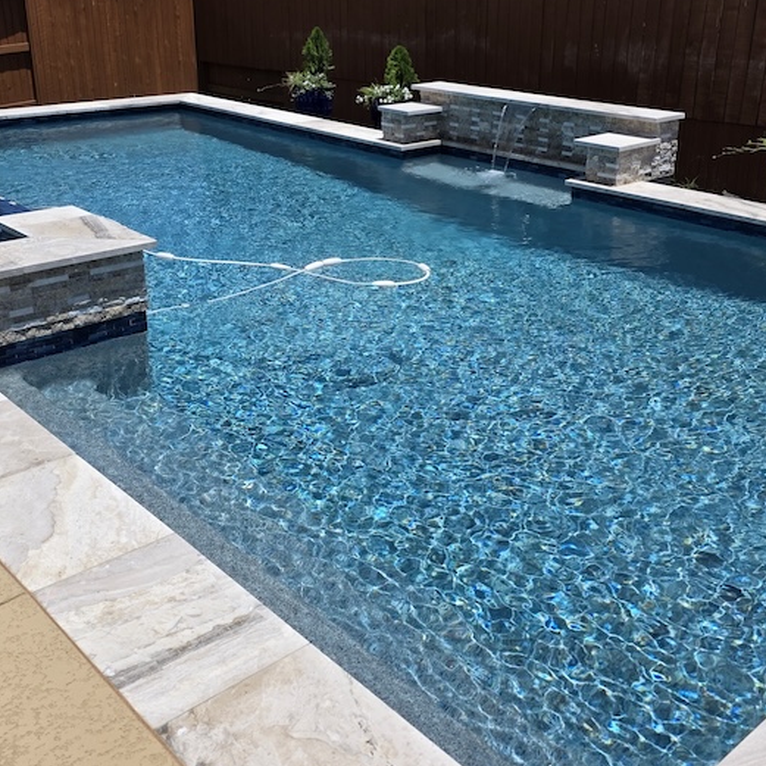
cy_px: 294
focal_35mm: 39
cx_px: 379
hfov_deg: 42.8
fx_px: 976
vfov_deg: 42.6
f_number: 1.7
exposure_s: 1/7944
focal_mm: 6.3
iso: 64
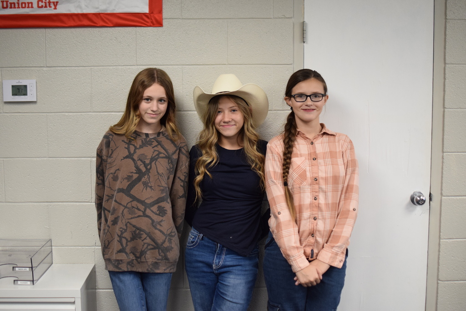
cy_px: 156
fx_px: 680
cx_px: 233
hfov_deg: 37.8
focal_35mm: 52
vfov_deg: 25.8
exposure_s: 1/500
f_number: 2
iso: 1250
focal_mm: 35
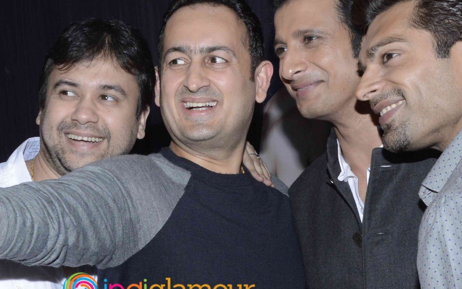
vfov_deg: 16.7
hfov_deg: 26.3
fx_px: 982
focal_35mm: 78
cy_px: 160
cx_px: 158
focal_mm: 24
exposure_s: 1/200
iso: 800
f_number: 11
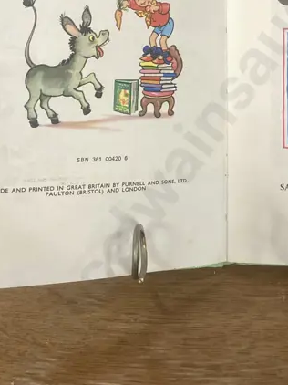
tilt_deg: -27.4
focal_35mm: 68
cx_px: 229
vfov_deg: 28.2
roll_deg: +2.6
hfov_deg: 21.3
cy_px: 102
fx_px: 755
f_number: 1.8
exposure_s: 1/50
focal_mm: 3.99
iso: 125
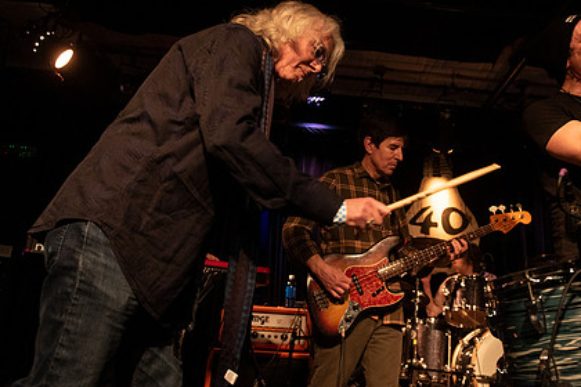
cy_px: 157
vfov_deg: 35.8
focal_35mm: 37
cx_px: 352
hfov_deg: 51.5
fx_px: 597
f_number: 3.2
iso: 2000
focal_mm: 24
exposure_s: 1/200
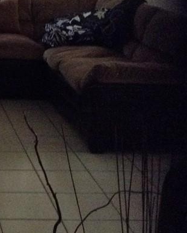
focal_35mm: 85
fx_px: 587
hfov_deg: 16.2
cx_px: -109
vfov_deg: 22.2
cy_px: 52
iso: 640
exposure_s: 1/15
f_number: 2.4
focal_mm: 3.3
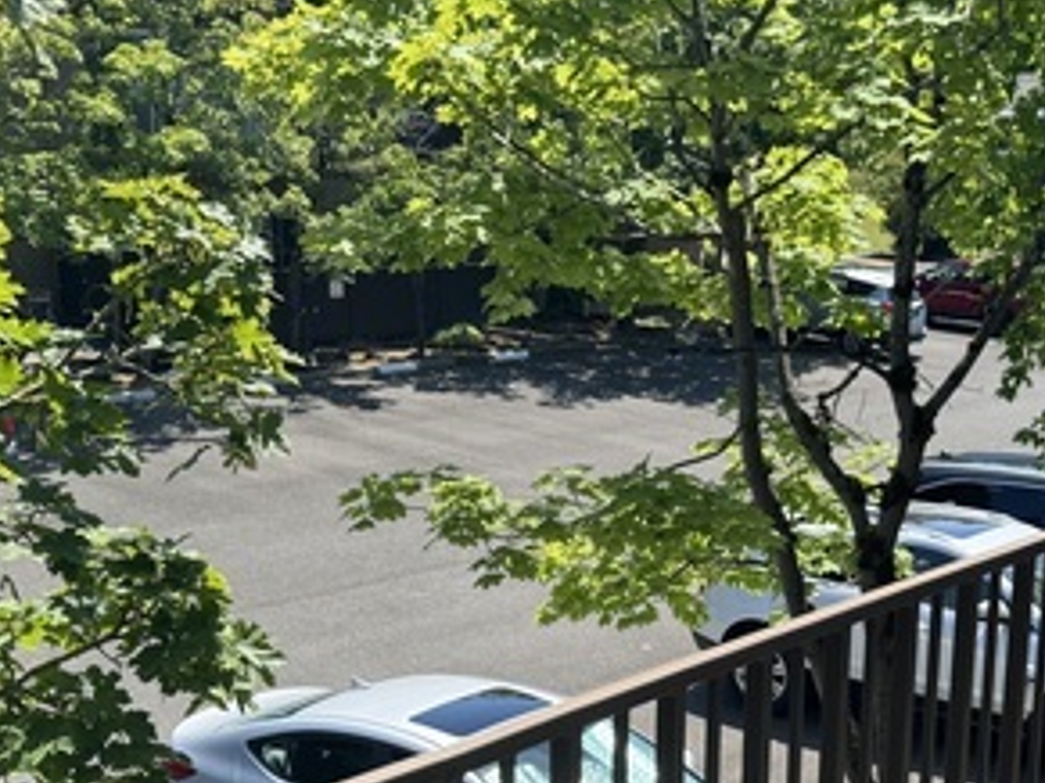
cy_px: 625
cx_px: 609
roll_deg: -1.4
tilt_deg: -15.6
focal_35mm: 55
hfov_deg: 34.9
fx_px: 1660
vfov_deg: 26.1
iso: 80
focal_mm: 6.76
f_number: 1.78
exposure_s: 1/1923
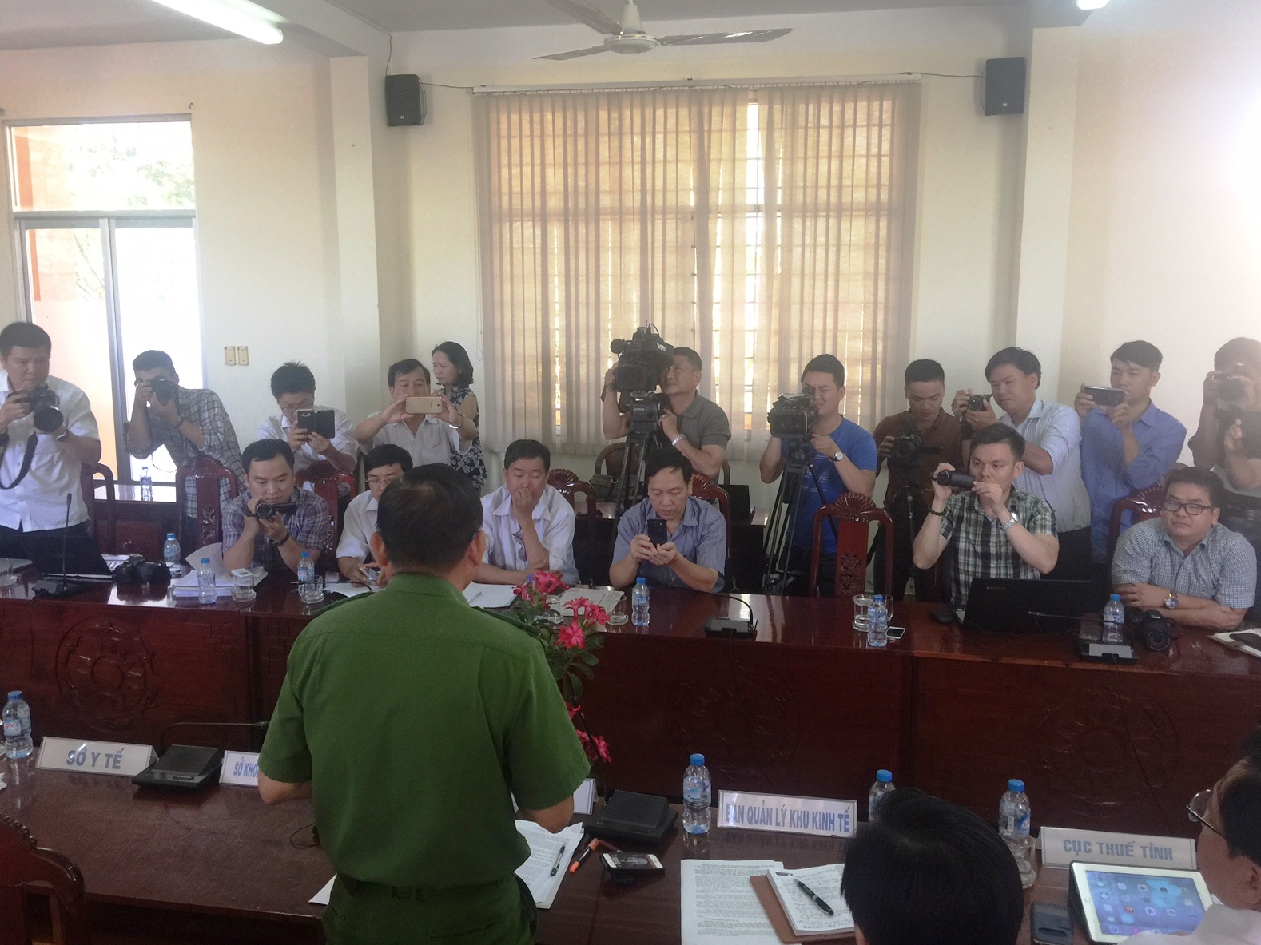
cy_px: 459
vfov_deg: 46.8
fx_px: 1093
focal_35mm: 30
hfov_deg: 60.0
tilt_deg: -7.5
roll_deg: -0.9
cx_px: 629
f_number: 2.2
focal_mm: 4.15
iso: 64
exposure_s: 1/33
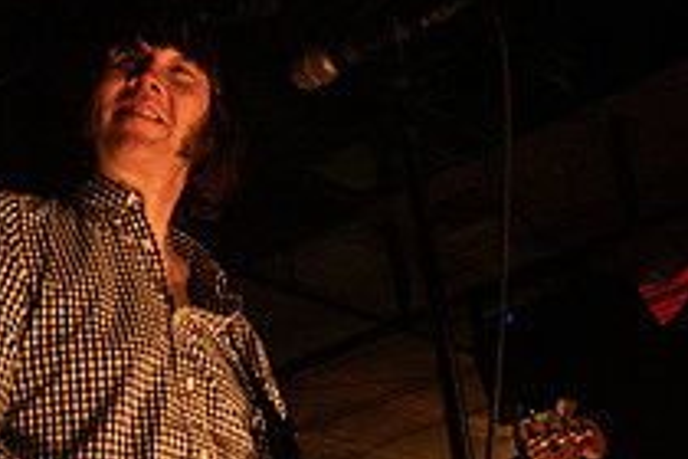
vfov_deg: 16.8
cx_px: 507
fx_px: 1548
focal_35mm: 81
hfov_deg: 24.8
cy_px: 274
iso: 3200
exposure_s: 1/125
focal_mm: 24
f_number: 3.2
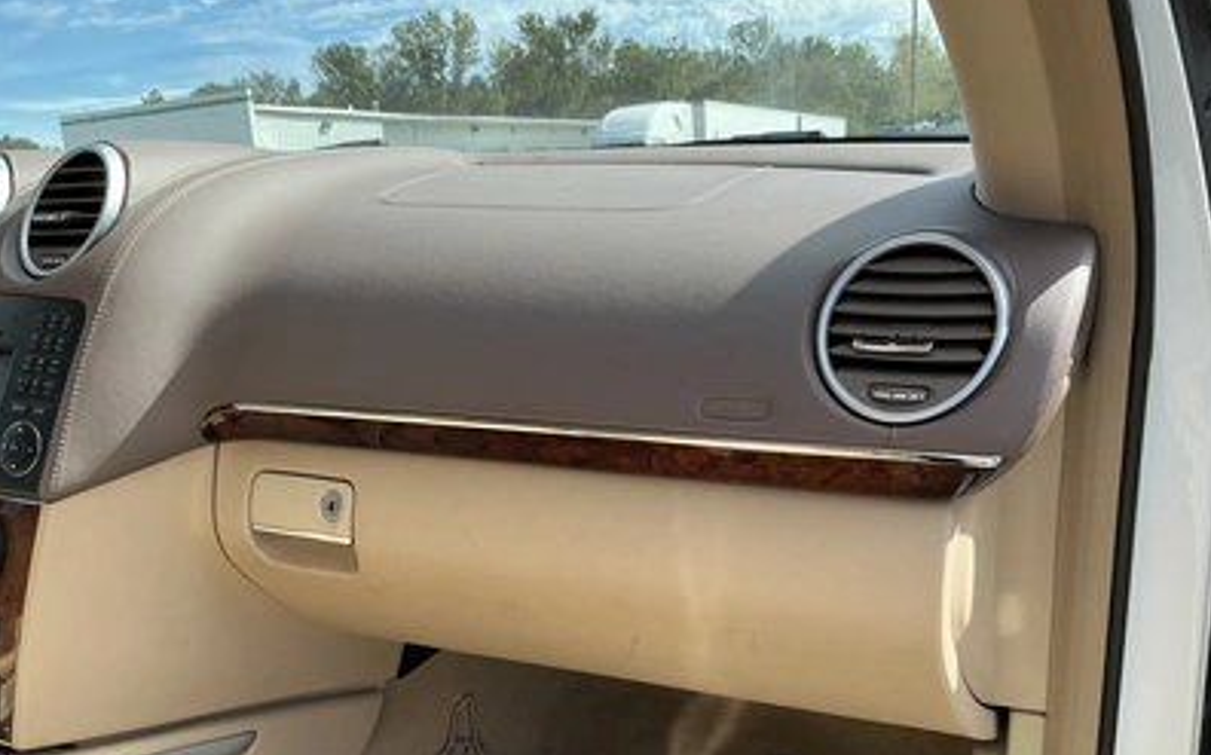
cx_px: 606
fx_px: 990
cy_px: 443
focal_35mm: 30
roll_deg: +3.8
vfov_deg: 41.6
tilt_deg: -14.0
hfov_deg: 62.9
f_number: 1.8
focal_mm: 3
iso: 25
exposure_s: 1/435
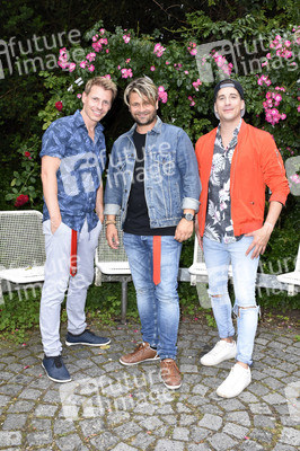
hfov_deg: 34.2
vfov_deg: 49.6
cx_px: 150
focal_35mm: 39
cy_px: 226
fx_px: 488
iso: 640
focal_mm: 26
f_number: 6.3
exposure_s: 1/160
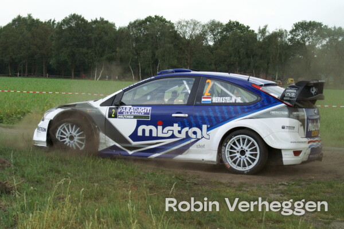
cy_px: 114
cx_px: 172
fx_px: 1074
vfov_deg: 12.2
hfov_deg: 18.2
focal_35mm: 112
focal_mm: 75
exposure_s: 1/250
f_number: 9
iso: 800
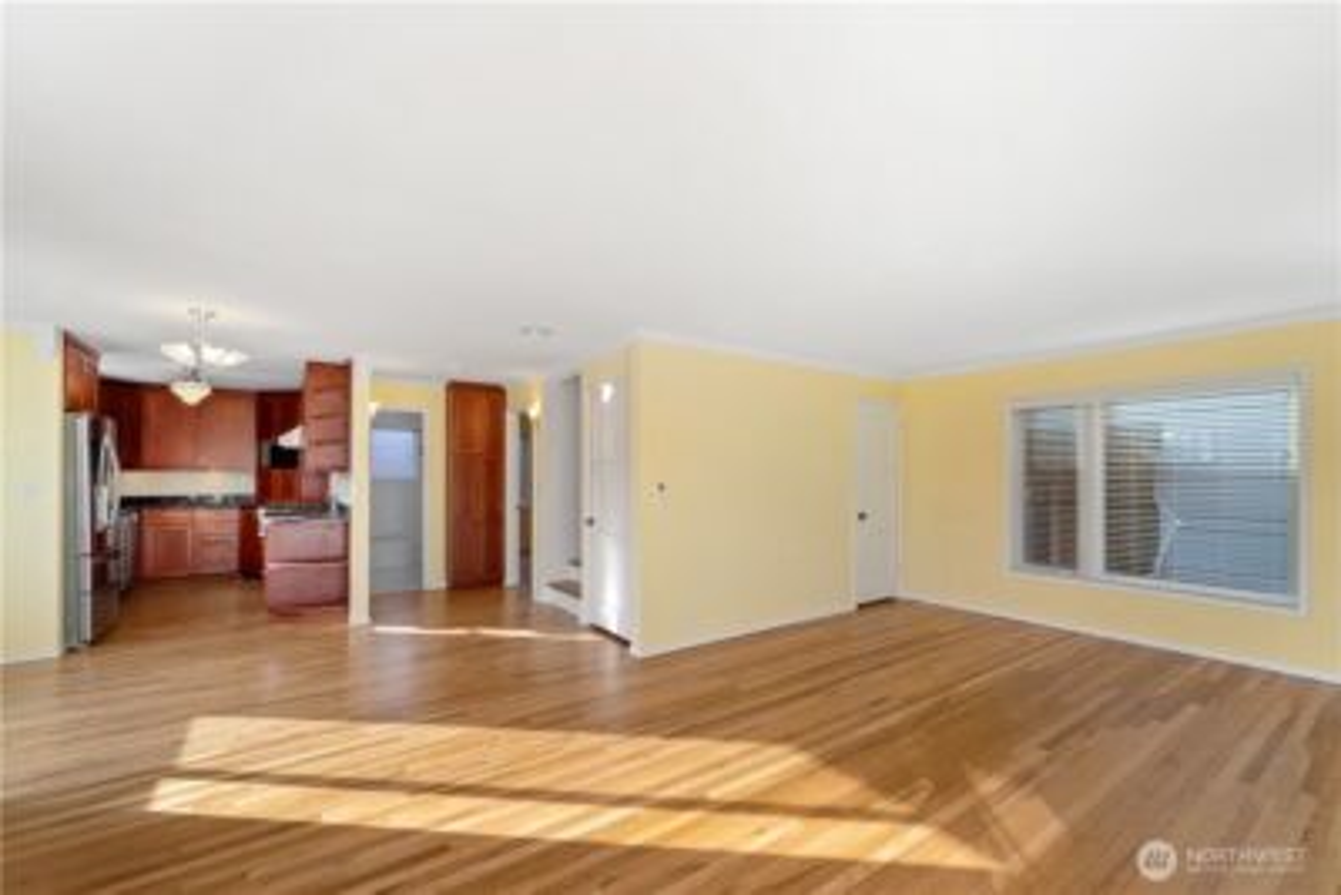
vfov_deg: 81.3
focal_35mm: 14
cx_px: 670
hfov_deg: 104.2
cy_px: 448
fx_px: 522
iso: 200
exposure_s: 1/15
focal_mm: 14
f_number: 8
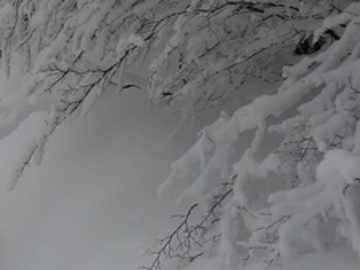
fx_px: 1747
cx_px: -249
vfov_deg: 8.7
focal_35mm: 168
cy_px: -111
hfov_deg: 11.1
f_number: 4
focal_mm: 8.4
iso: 64
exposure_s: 1/400
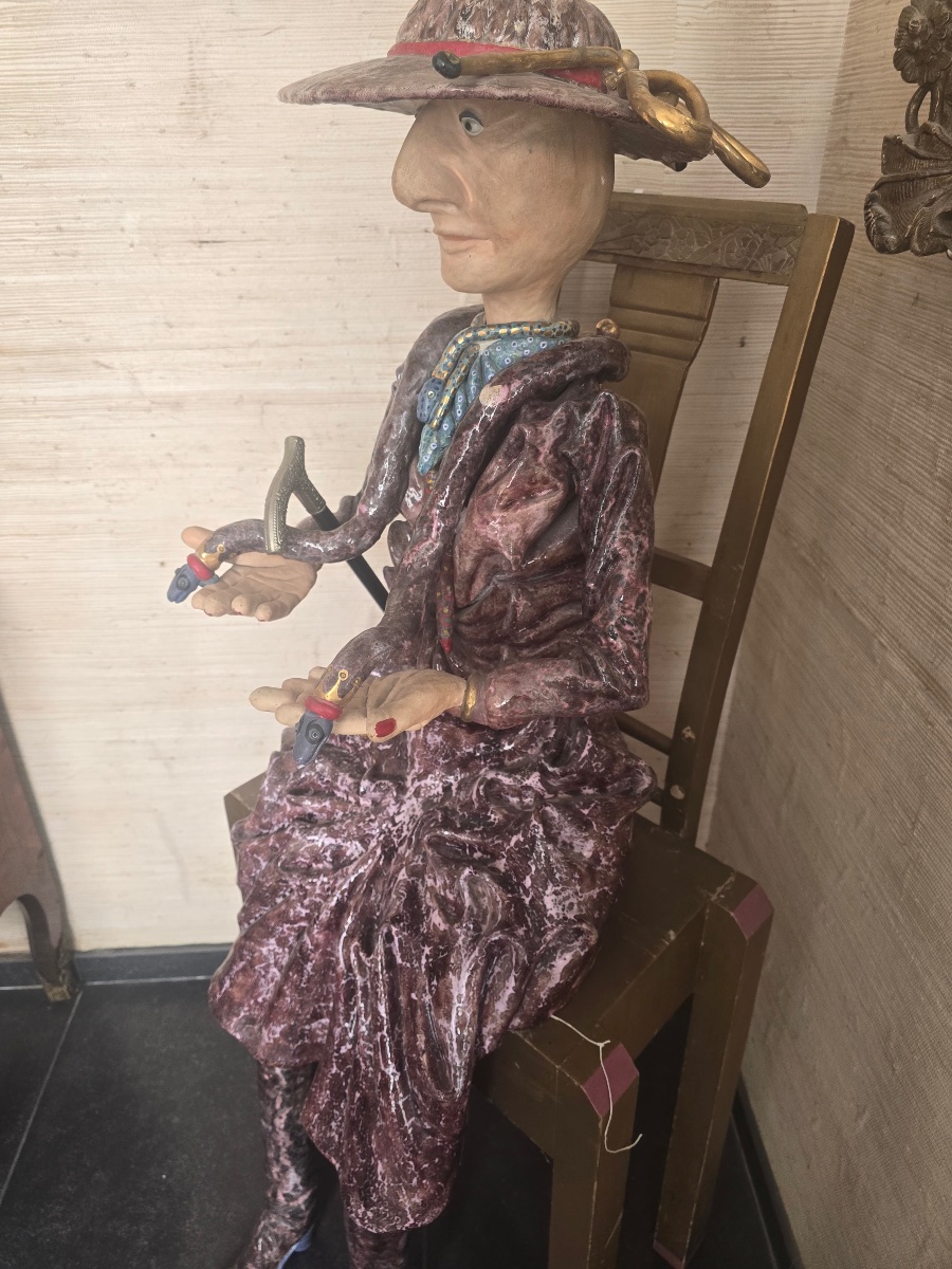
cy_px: 634
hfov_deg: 58.9
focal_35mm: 23
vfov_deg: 73.9
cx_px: 476
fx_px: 843
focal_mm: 6.3
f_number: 1.7
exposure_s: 1/120
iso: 200
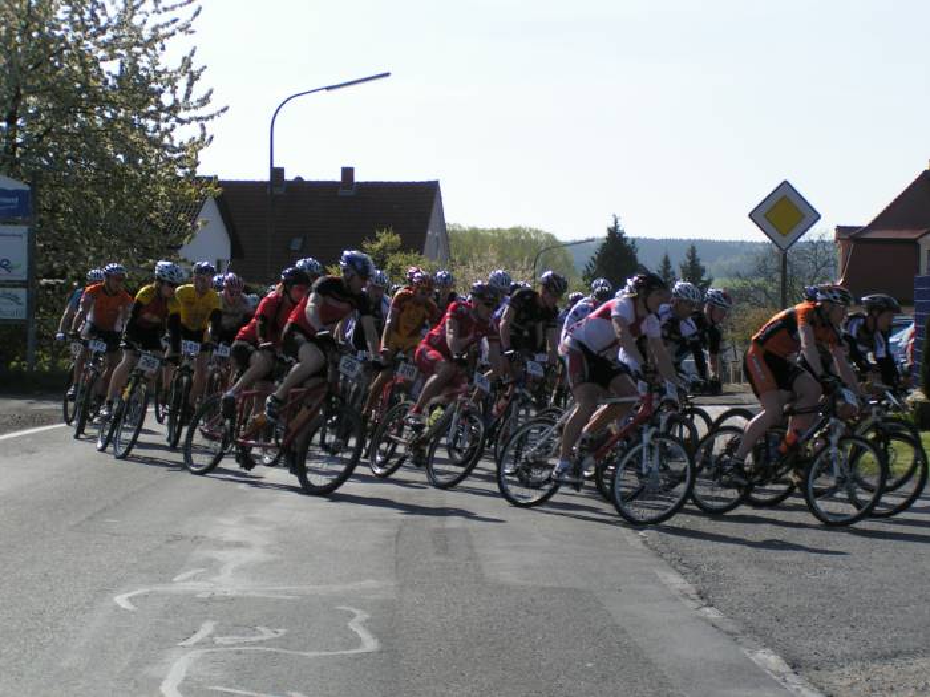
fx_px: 2445
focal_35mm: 91
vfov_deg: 16.2
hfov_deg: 21.5
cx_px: 465
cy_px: 348
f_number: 4
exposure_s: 1/1000
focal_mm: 13.9
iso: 50
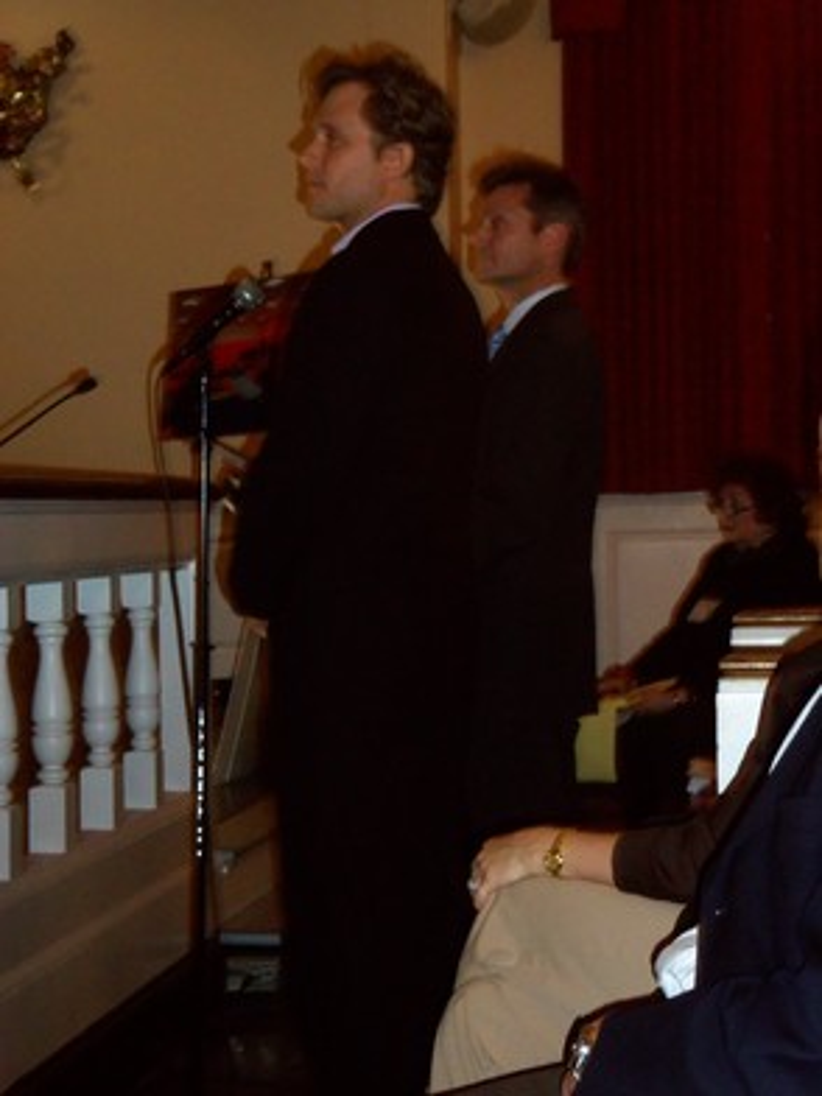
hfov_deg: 19.1
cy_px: 548
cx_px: 411
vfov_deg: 25.3
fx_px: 2438
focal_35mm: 77
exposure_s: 1/50
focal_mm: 13.7
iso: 400
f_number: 5
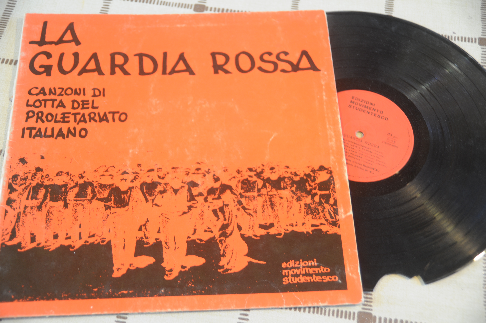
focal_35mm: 48
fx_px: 647
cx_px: 243
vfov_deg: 28.0
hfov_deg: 41.2
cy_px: 162
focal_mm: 32
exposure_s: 1/10
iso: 200
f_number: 2.8
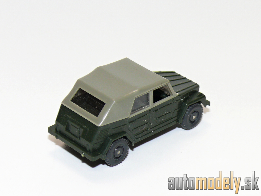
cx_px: 130
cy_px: 98
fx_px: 1048
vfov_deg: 10.7
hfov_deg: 14.2
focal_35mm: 139
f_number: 4
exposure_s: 1/30
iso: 100
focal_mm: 16.4
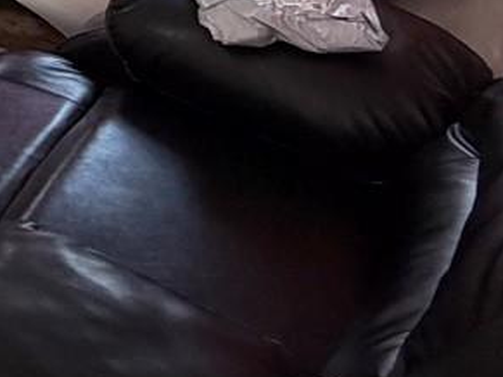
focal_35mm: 77
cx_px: -531
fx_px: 1118
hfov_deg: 17.4
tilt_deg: -13.6
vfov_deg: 15.8
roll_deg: +2.1
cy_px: -332
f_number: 2.2
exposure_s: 1/60
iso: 160
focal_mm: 2.22
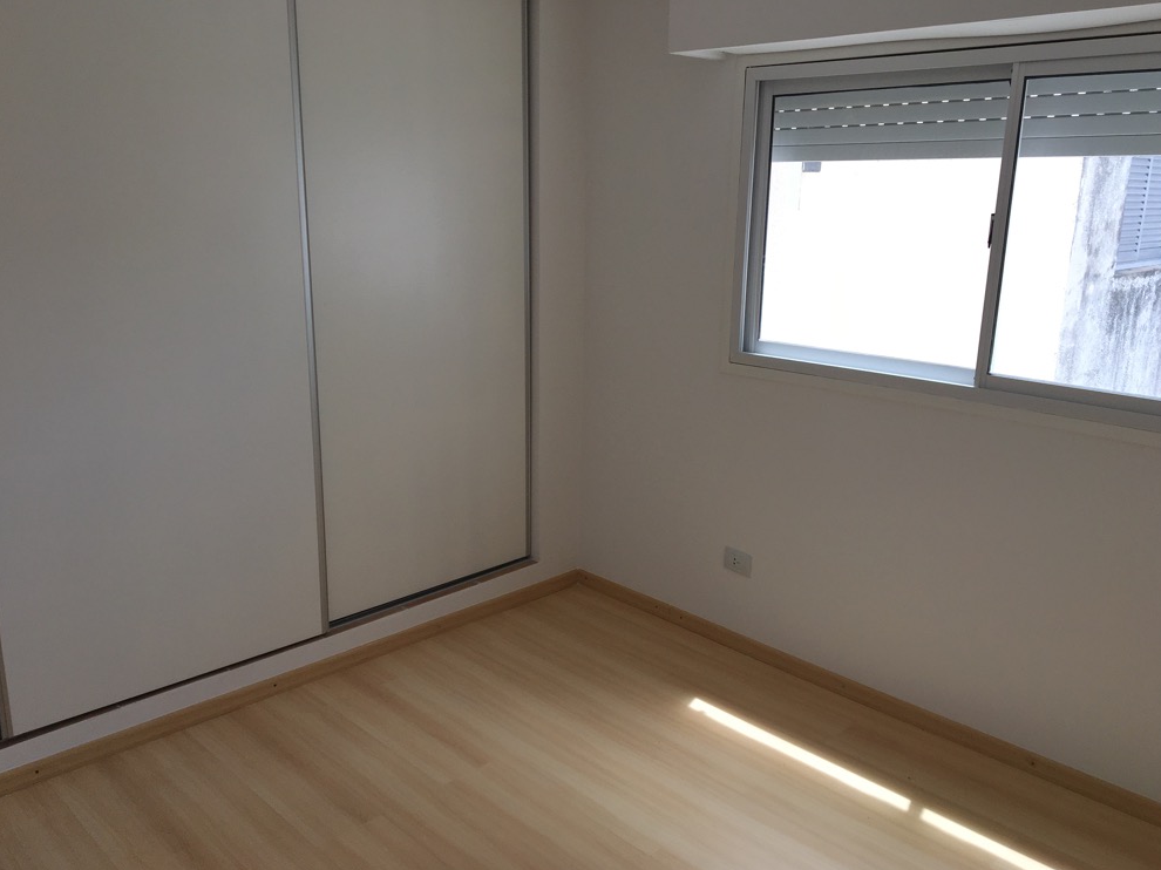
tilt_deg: -14.7
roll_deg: -1.0
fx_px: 1006
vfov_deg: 46.8
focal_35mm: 30
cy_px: 441
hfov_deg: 60.0
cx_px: 596
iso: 25
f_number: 2.2
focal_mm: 4.15
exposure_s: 1/396
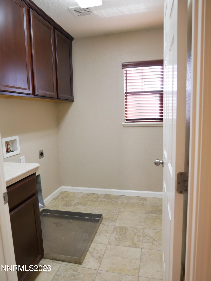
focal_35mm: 24
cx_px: 106
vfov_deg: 71.6
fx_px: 195
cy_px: 140
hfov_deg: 56.8
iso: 800
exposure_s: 1/60
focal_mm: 12
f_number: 3.5
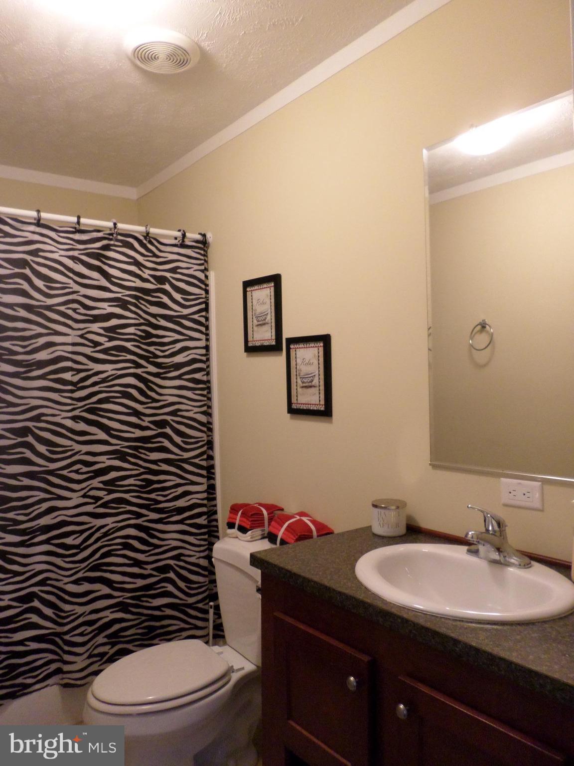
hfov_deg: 54.9
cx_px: 287
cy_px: 383
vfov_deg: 69.4
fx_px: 553
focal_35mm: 25
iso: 240
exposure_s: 1/30
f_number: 2.5
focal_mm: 4.5
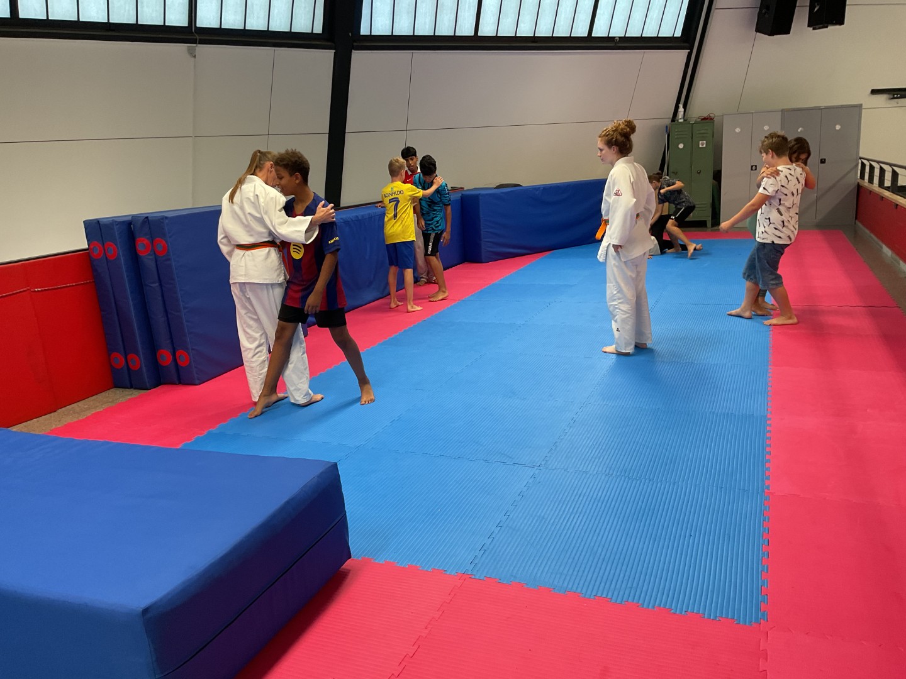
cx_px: 453
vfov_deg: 48.2
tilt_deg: -14.7
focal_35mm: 29
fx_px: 759
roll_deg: +1.9
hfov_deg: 61.7
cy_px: 340
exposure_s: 1/60
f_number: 1.8
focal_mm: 3
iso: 64
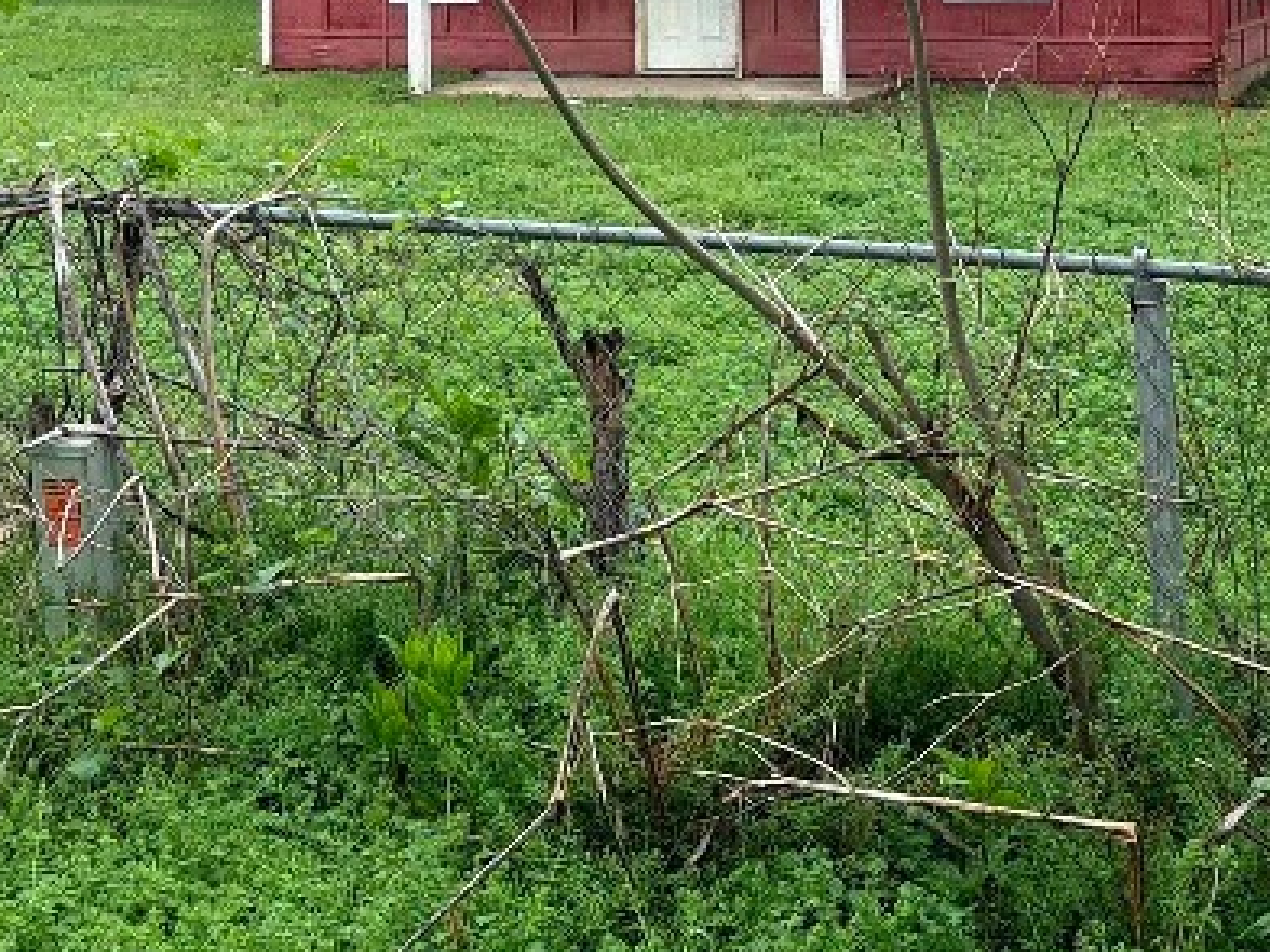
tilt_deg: +2.6
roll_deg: +0.2
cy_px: -87
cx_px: 509
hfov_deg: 28.5
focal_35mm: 68
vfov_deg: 20.6
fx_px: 2495
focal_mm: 5.96
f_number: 1.6
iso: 64
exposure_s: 1/1550
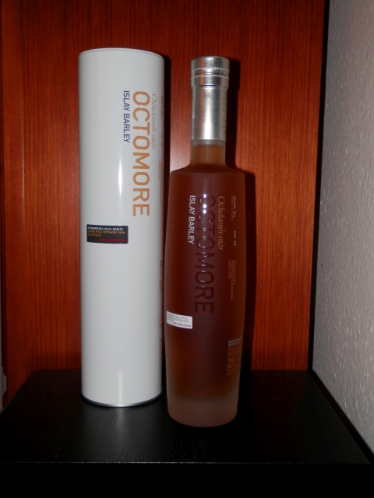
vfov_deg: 50.1
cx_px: 187
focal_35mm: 37
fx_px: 533
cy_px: 249
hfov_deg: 38.7
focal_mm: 6.6
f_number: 3.6
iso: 100
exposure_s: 1/40
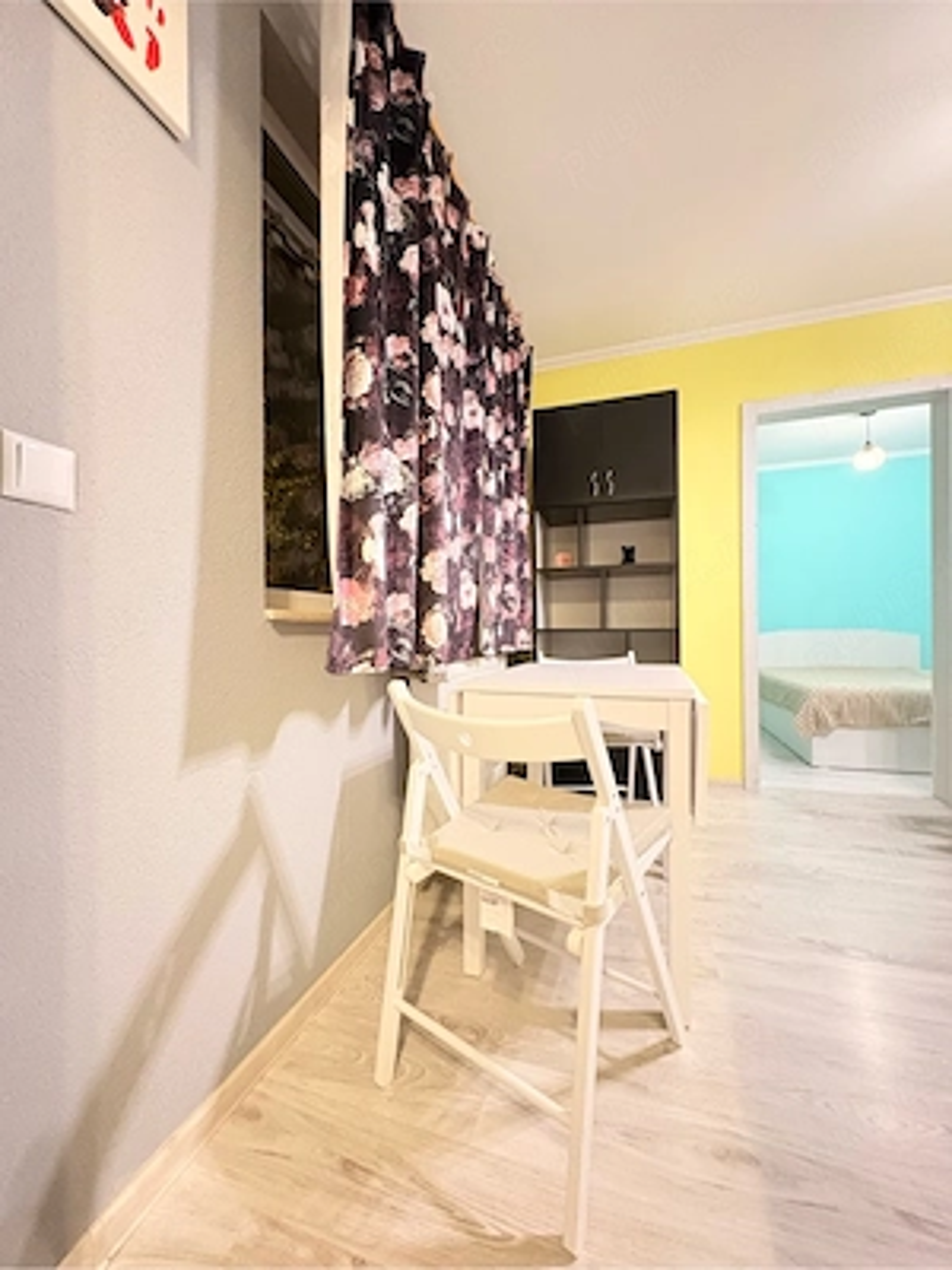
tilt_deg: -0.3
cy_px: 635
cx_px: 476
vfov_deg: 102.1
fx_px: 513
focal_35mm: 14
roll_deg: +0.3
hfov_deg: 85.7
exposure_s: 1/20
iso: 1600
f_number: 2.2
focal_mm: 2.22
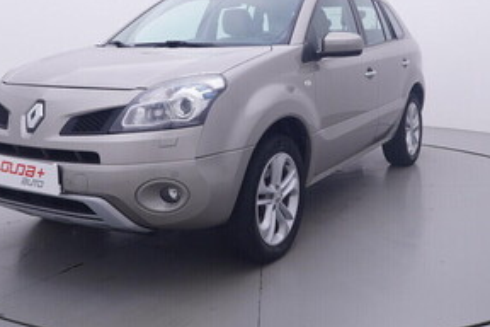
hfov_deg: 45.4
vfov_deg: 30.5
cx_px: 278
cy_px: 71
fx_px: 585
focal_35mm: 43
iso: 200
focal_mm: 15
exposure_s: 1/80
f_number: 5
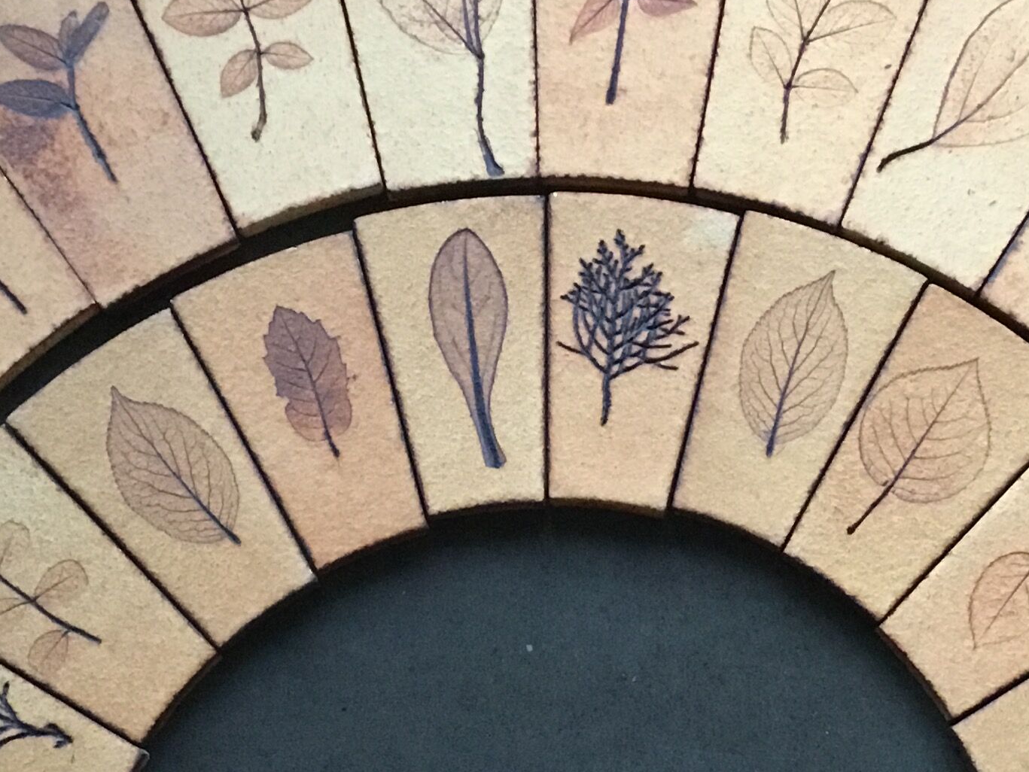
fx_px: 2200
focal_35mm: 74
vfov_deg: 19.9
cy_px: 503
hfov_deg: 26.3
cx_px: 578
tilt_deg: -81.6
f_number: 2.4
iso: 250
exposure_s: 1/25
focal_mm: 3.3
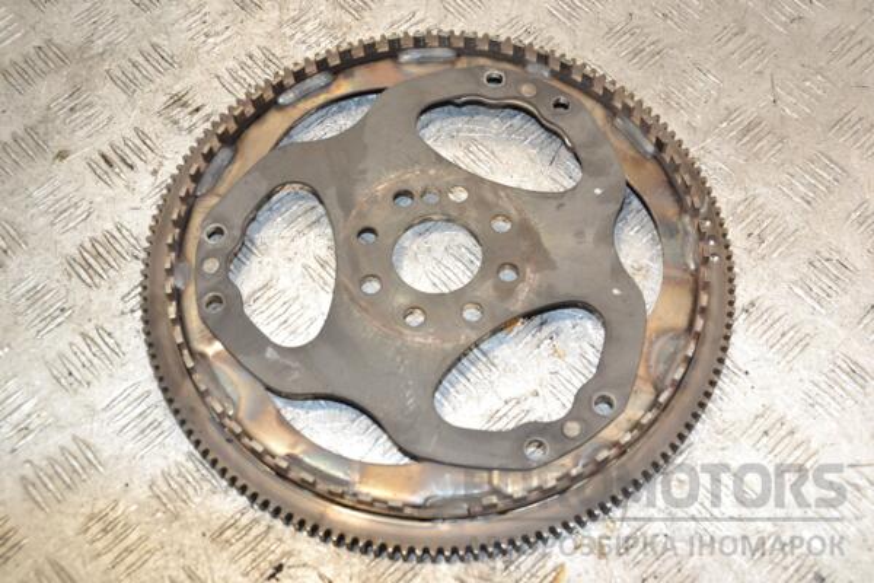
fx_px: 1165
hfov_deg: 41.1
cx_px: 437
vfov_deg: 28.1
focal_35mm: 48
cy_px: 292
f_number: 5.6
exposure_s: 1/200
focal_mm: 32
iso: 800
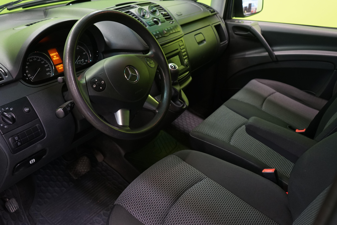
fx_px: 281
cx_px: 168
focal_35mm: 30
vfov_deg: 43.6
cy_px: 112
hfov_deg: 61.9
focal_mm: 30
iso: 1250
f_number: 5
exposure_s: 1/20
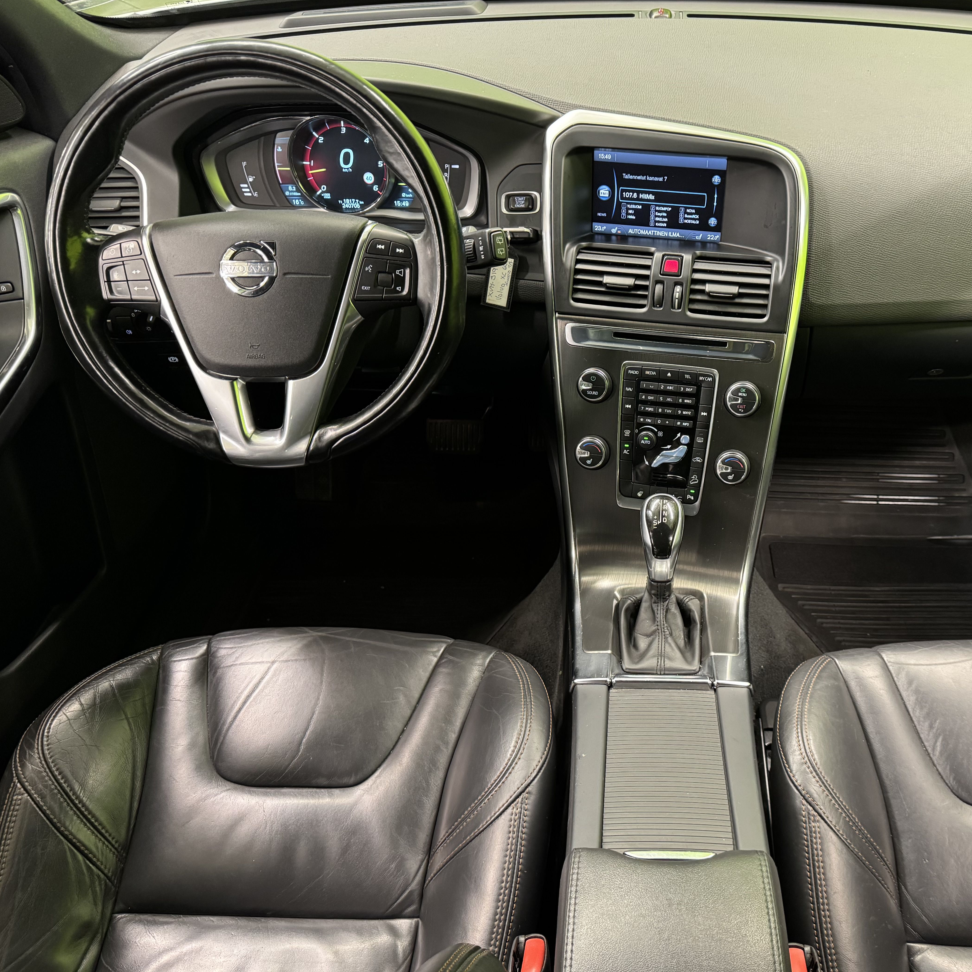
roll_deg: +0.1
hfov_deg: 54.8
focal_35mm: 29
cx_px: 626
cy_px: 497
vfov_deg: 55.6
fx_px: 921
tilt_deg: -40.5
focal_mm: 6.76
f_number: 1.78
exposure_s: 1/33
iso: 640
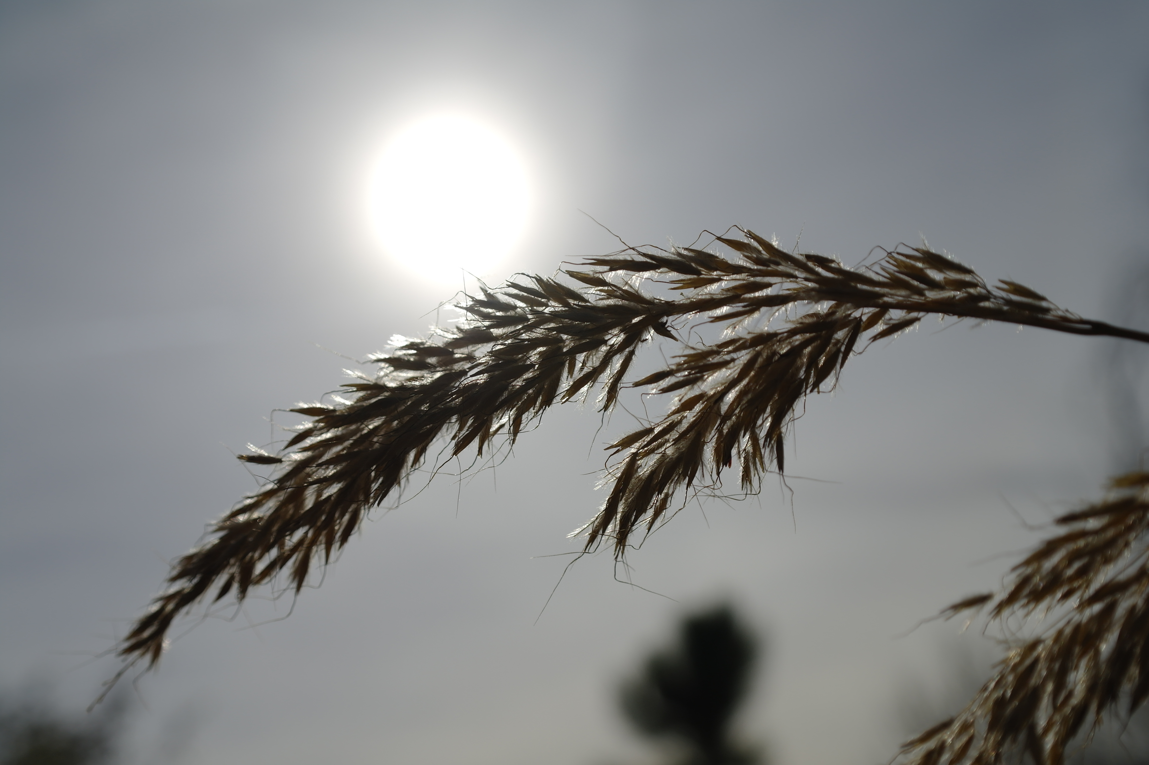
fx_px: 1627
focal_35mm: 51
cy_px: 382
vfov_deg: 26.5
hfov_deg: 38.9
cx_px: 574
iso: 100
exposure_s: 1/3000
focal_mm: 33
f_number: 5.6
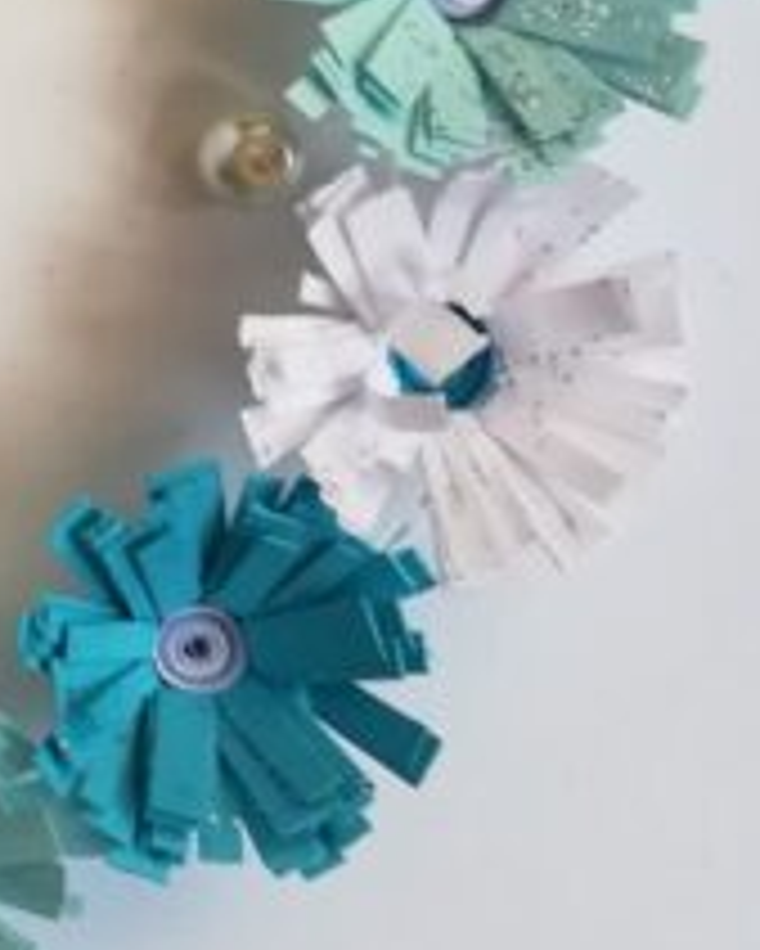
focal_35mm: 96
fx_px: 2697
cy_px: 257
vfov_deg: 19.8
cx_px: -576
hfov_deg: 14.3
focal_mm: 3.83
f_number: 2.2
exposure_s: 1/33.3
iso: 80
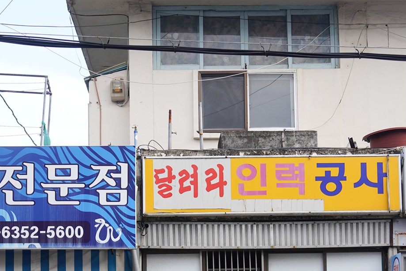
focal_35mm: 76
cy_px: 293
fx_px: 857
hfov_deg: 26.6
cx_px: 194
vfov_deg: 17.4
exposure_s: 1/100
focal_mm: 35
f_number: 5
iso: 100
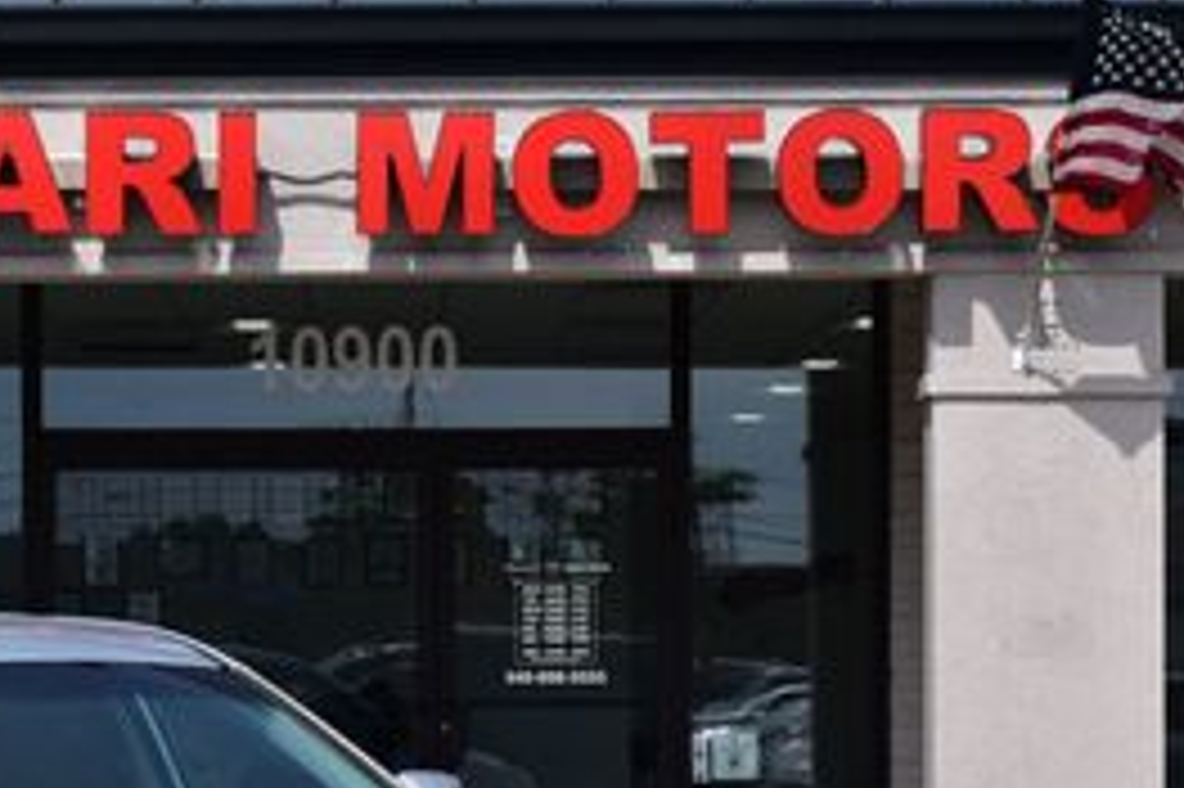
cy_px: 752
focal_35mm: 117
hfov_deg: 17.4
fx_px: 3845
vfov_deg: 11.6
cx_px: 369
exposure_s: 1/500
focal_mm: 32
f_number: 11
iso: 220
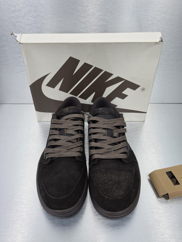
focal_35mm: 23
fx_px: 161
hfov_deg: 58.9
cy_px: 121
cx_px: 91
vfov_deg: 73.9
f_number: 1.4
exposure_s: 1/100
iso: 125
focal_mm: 6.5
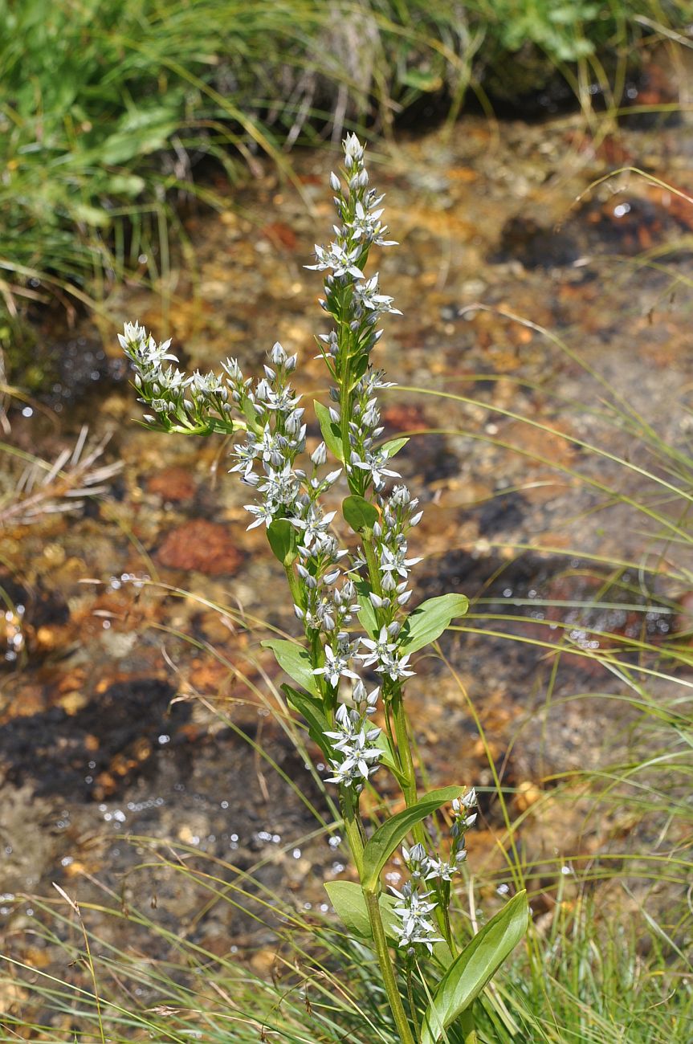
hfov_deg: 12.1
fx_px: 3258
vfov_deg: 18.2
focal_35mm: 112
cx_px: 346
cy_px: 522
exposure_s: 1/320
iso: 200
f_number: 8
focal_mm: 75
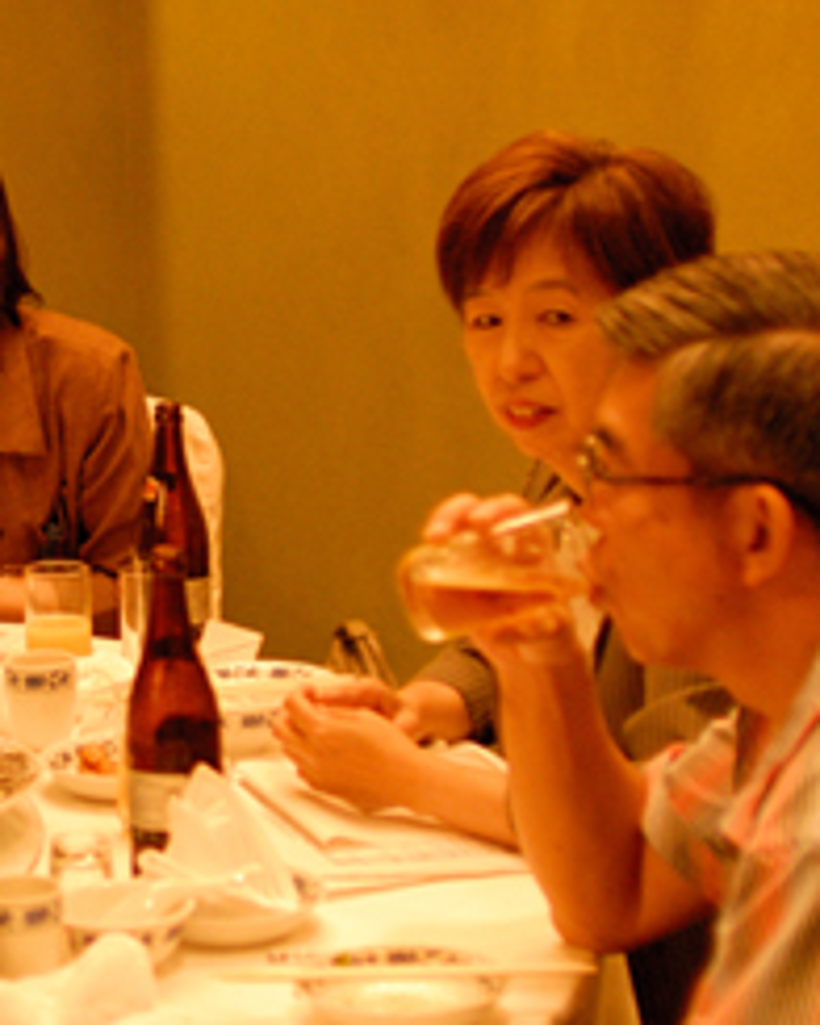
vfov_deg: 18.6
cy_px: 400
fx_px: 3125
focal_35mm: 103
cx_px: -59
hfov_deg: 14.6
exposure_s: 1/90
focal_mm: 28
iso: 800
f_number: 2
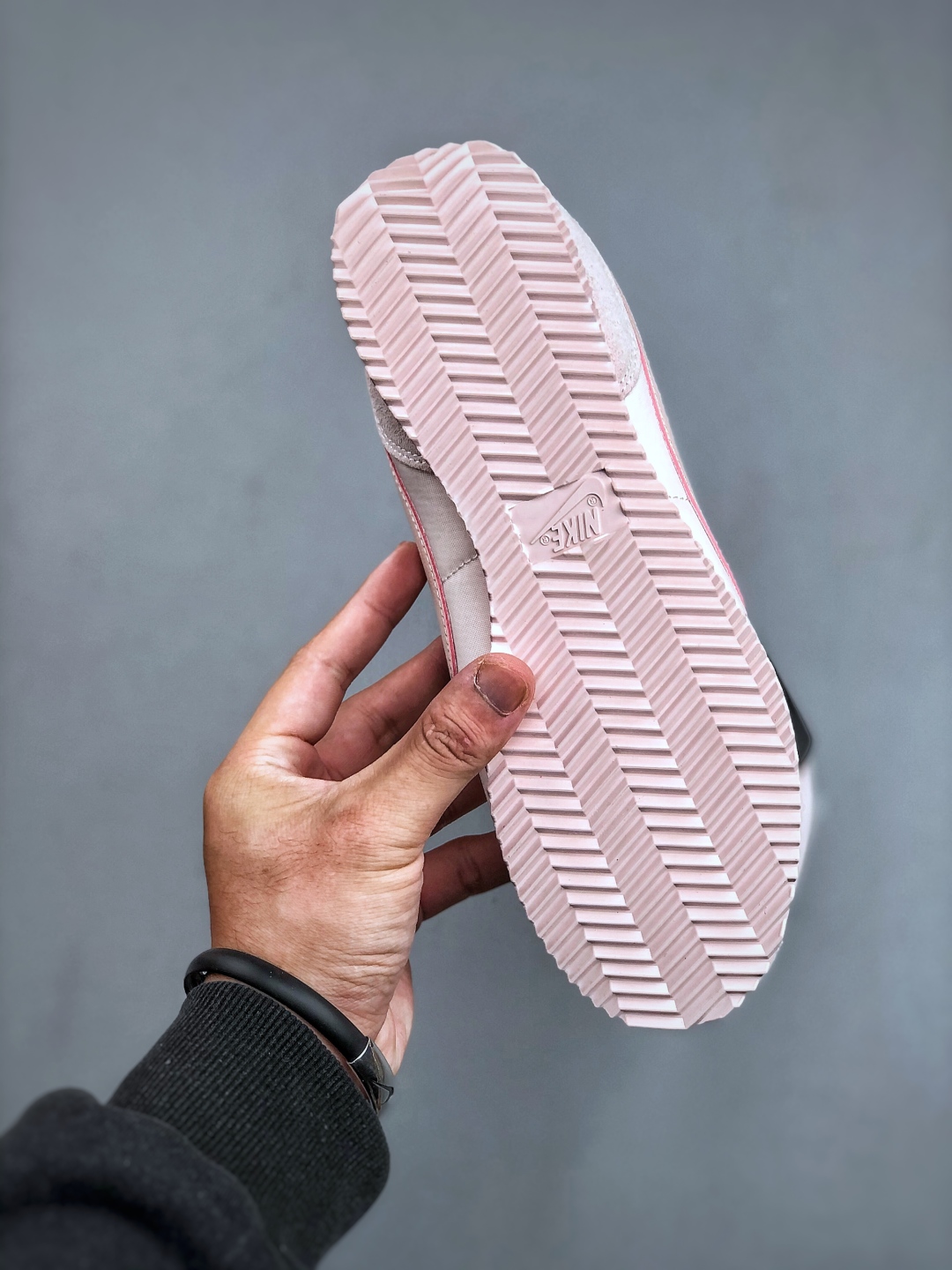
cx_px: 476
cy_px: 635
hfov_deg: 25.7
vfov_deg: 33.8
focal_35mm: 57
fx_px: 2090
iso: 32
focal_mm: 6.6
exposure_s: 1/100
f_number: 2.8
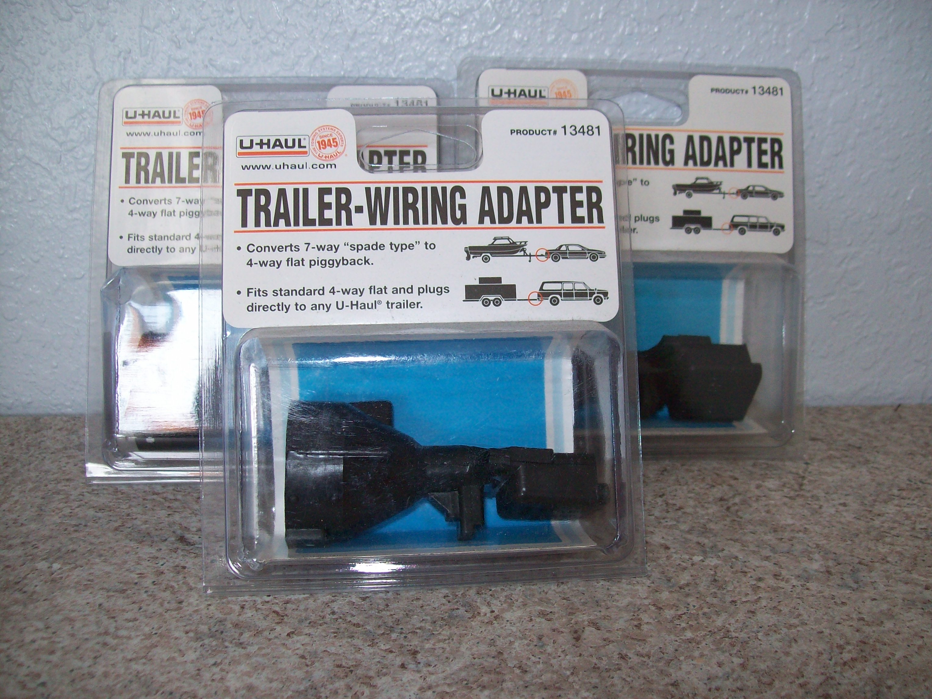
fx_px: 969
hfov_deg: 51.4
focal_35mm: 36
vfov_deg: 39.7
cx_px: 466
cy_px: 350
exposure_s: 1/113
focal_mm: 6
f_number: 2.7
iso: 80
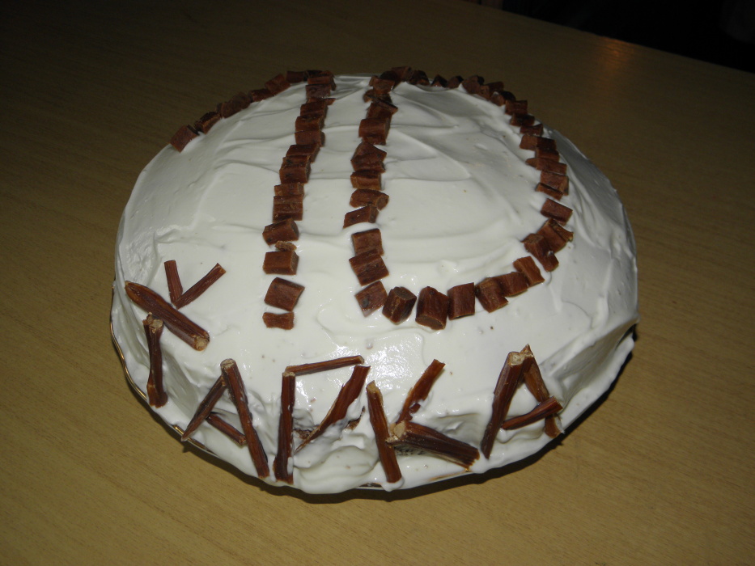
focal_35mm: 36
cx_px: 378
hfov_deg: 51.3
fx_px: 785
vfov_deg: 39.7
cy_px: 283
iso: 100
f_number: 3.7
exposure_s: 1/60
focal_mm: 6.4
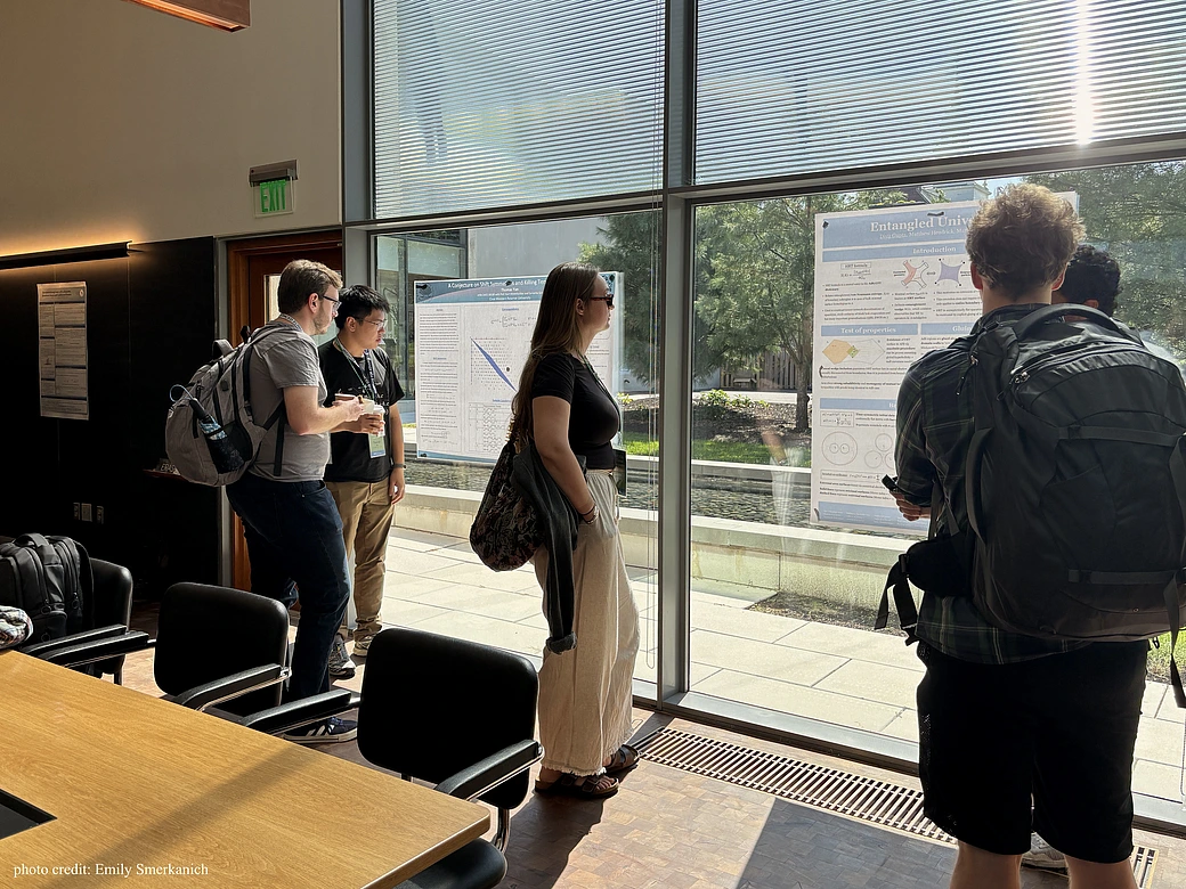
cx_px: 593
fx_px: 891
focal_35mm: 26
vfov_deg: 53.1
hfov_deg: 67.3
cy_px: 444
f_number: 1.6
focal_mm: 5.96
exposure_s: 1/1007
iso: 50
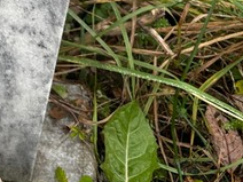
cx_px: -141
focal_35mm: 98
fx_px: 688
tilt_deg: -35.7
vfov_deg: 13.6
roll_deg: +4.2
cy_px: -143
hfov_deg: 17.6
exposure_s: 1/299
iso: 50
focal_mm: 5.96
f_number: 1.6
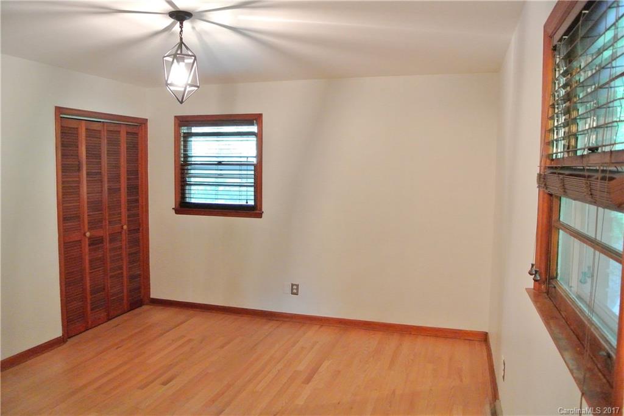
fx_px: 468
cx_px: 312
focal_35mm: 27
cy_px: 208
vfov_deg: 48.0
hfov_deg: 67.4
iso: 1400
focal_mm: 10
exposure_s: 1/15
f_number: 3.5
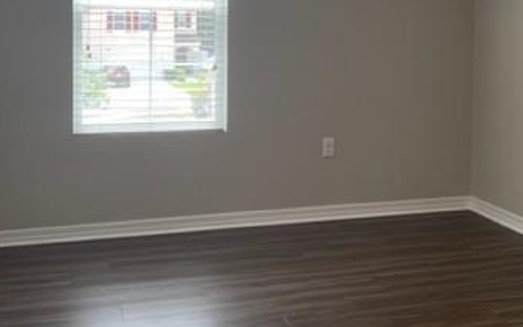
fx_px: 755
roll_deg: -0.3
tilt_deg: -1.8
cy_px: 46
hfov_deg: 38.0
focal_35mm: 53
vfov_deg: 23.9
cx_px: 319
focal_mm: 5.1
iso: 50
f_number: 1.6
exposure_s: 1/120
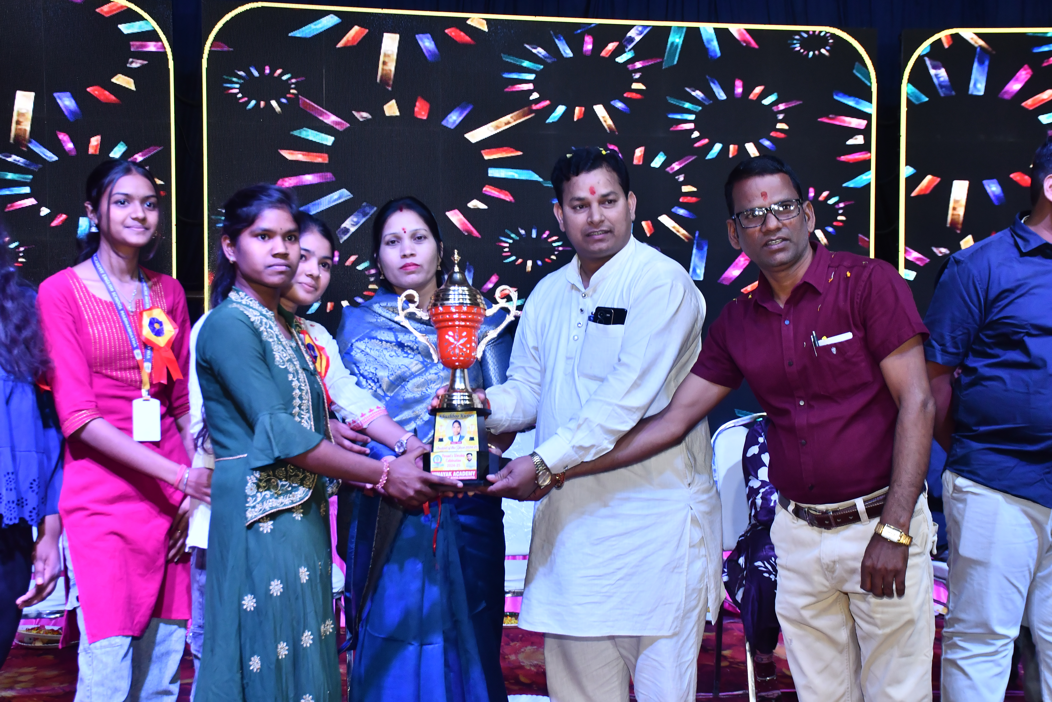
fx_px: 1666
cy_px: 351
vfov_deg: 23.8
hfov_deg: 35.1
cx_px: 526
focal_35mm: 57
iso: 1000
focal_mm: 38
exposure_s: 1/160
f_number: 5
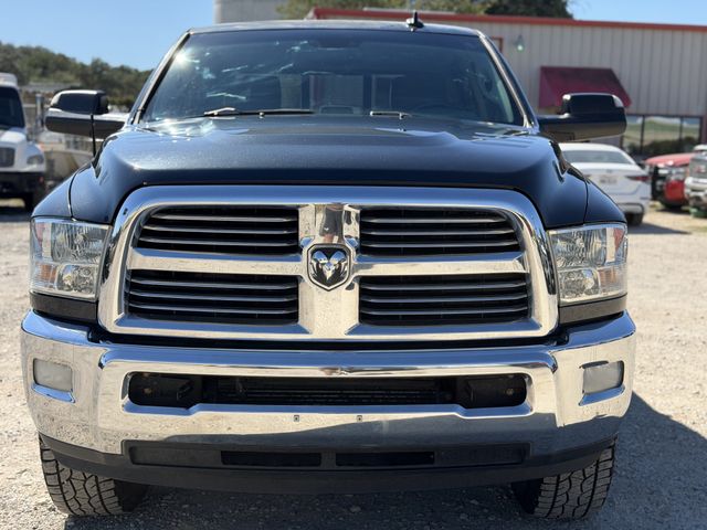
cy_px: 265
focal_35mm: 48
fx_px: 980
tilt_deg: -6.3
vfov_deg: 30.3
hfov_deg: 39.7
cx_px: 354
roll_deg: -1.7
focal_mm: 6.76
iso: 80
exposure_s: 1/4329
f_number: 1.78
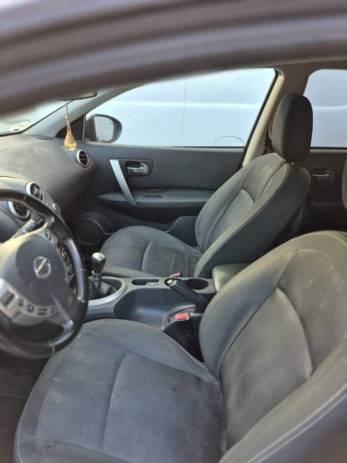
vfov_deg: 73.9
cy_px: 232
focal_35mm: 23
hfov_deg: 58.9
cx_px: 174
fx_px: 307
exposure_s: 1/100
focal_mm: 5.4
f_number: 1.8
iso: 100
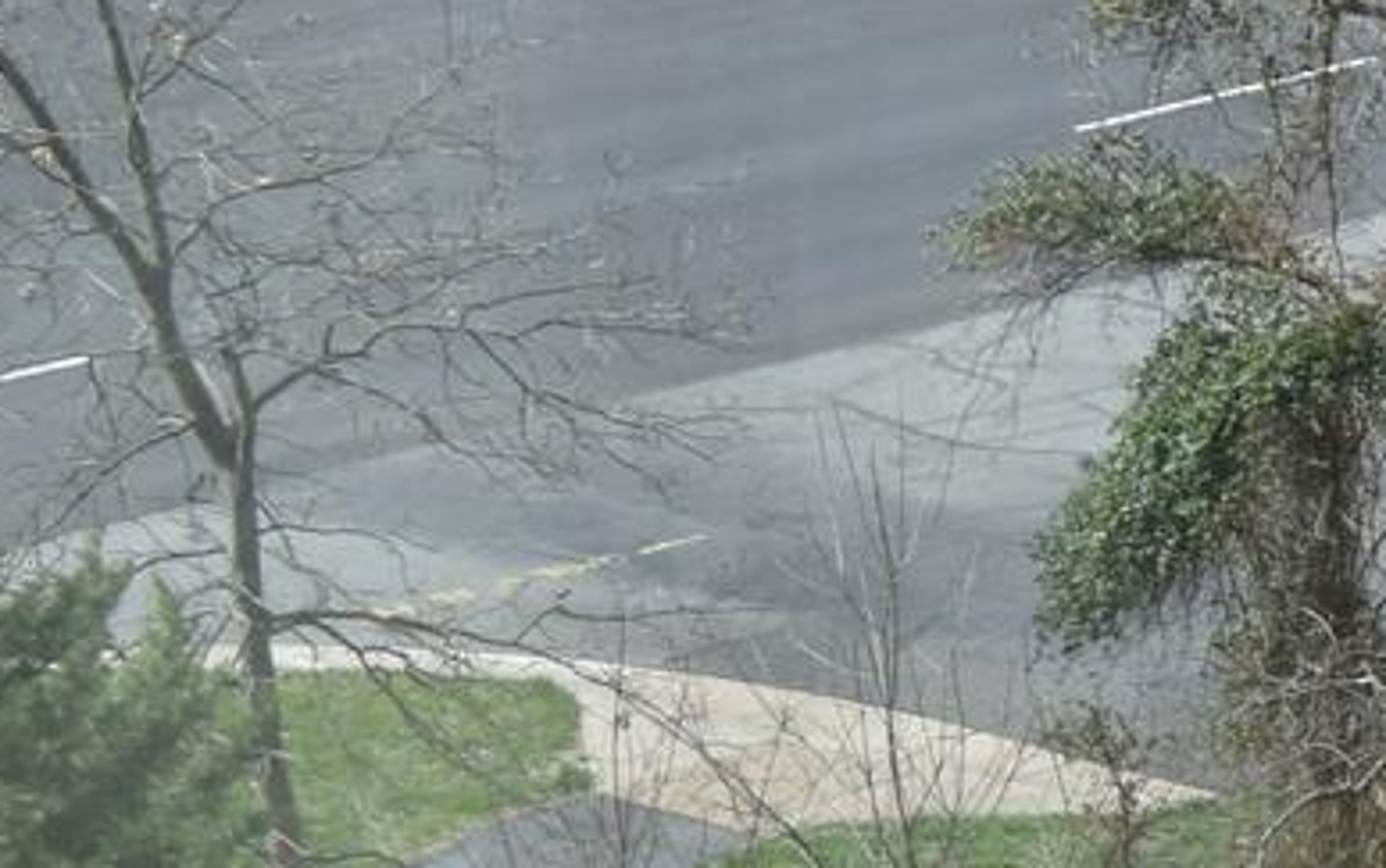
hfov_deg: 9.1
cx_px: 3604
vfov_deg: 6.5
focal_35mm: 202
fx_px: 7623
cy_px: 477
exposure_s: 1/200
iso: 100
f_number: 7.1
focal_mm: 25
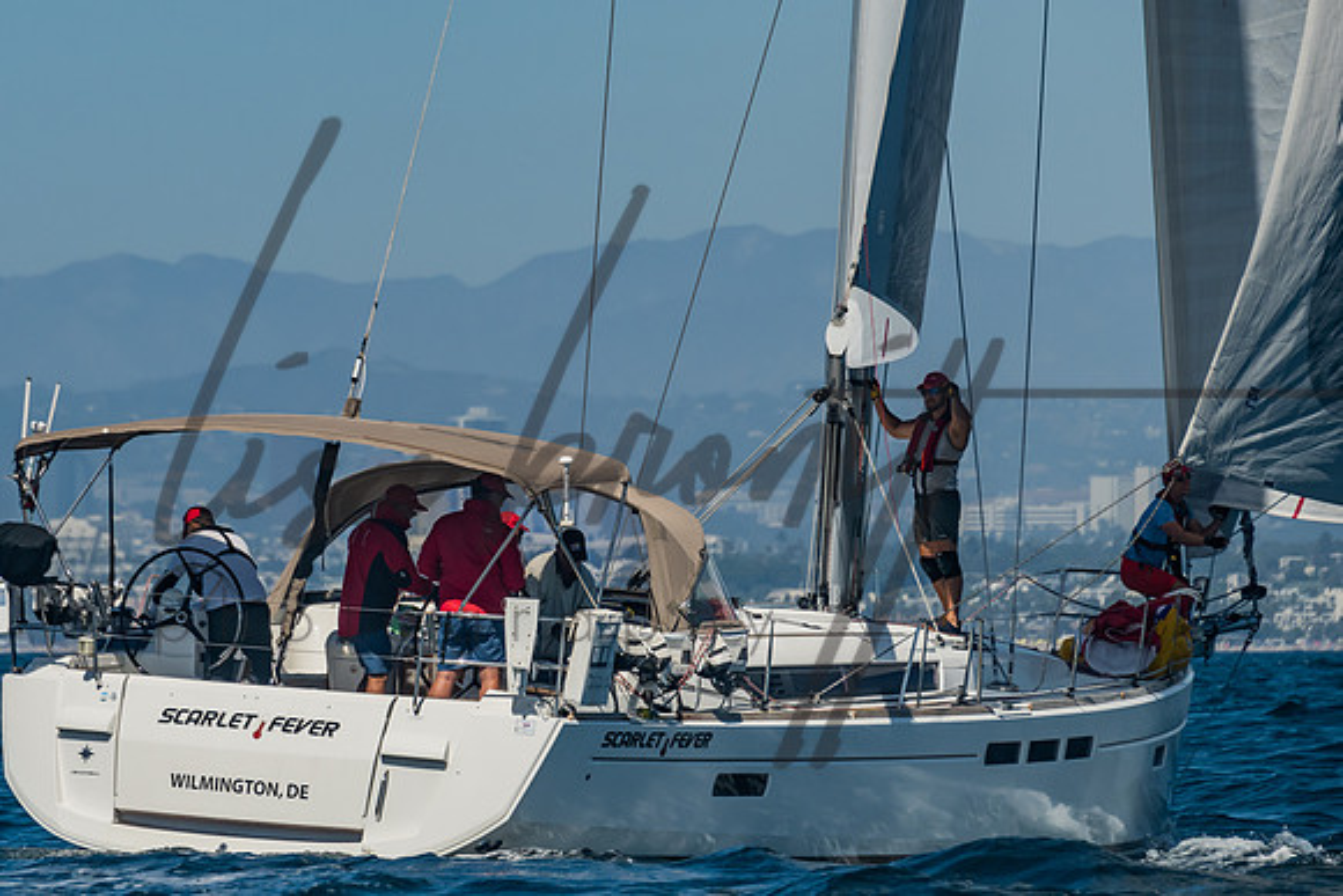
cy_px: 468
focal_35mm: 371
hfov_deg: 5.6
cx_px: 410
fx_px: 13828
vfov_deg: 3.7
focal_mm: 200
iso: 160
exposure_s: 1/800
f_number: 6.3
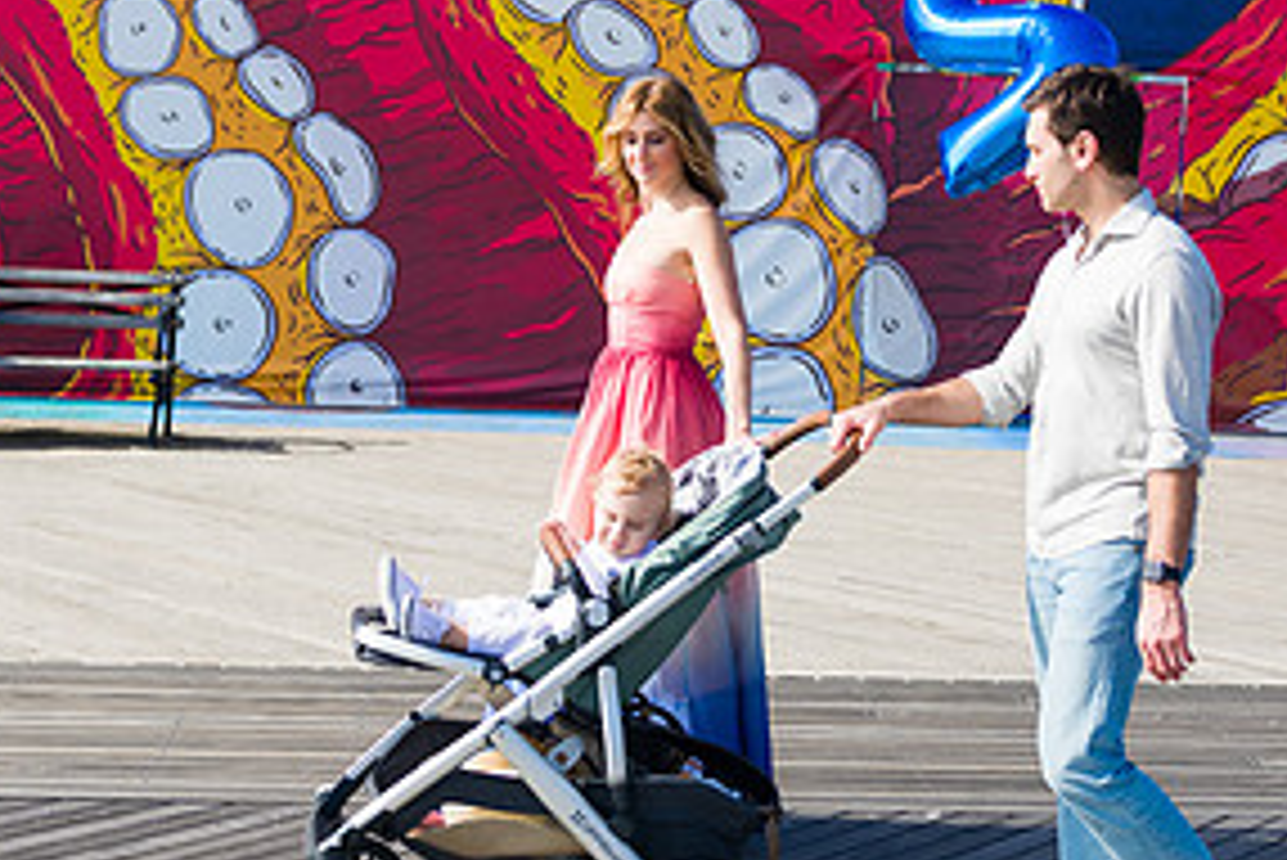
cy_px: 295
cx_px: 698
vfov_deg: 20.9
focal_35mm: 65
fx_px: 2325
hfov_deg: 30.9
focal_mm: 32
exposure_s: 1/2000
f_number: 5
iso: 200
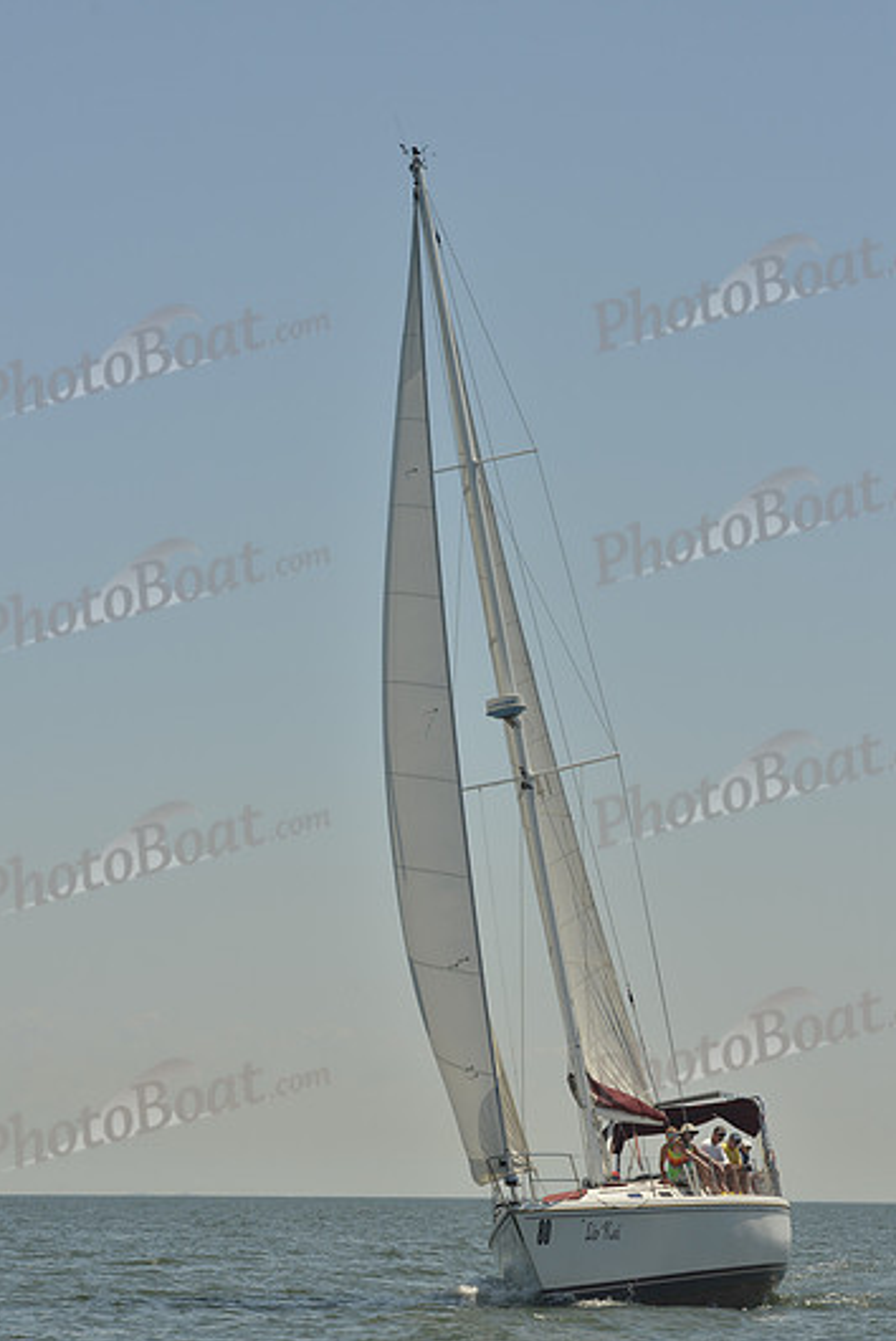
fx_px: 3877
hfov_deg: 13.2
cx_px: 462
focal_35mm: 104
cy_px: 688
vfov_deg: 19.6
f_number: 9
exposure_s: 1/640
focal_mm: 95
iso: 200
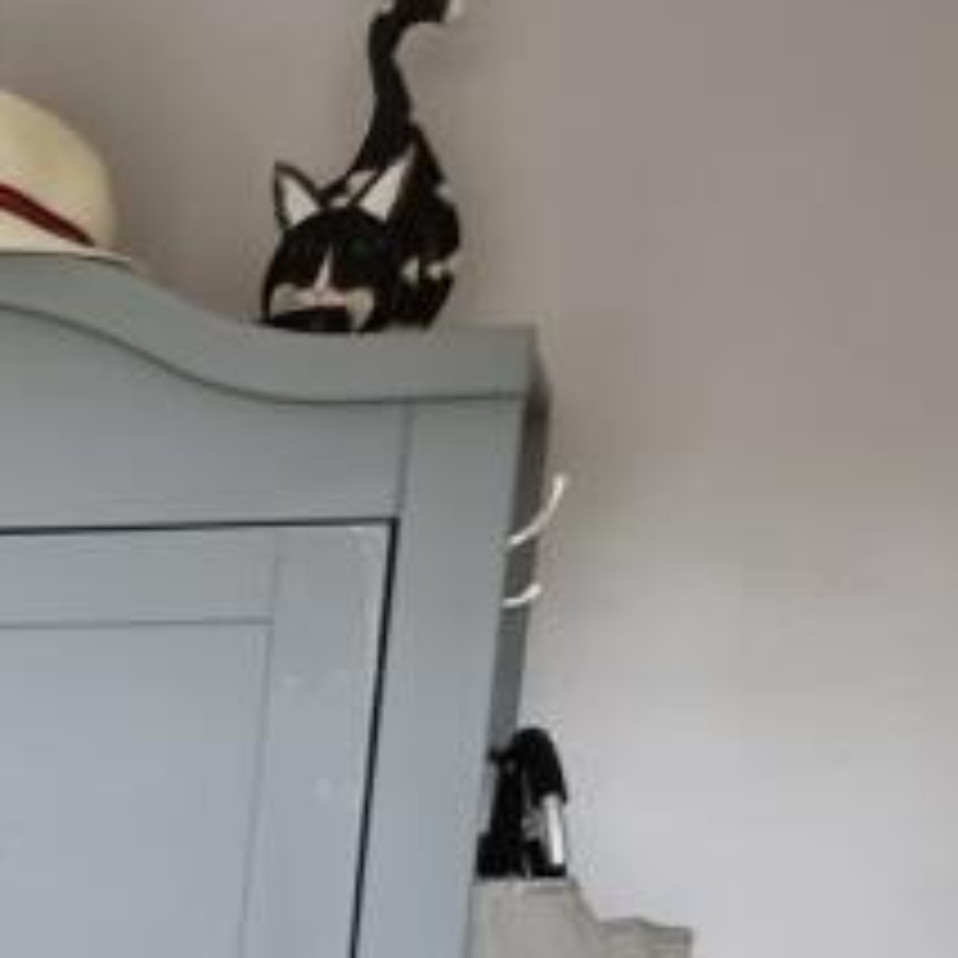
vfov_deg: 16.2
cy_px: 1246
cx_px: -1309
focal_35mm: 102
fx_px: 3194
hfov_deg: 13.1
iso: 250
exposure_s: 1/50
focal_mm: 6.7
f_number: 1.8
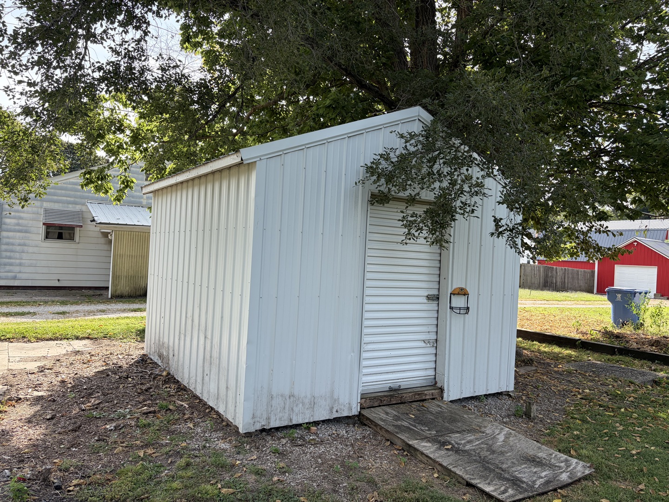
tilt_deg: +1.8
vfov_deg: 53.1
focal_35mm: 26
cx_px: 334
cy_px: 251
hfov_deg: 67.3
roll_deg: -2.9
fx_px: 502
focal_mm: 5.96
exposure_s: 1/1064
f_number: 1.6
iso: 50
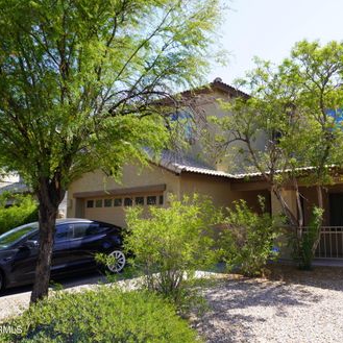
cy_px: 172
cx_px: 225
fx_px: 348
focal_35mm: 31
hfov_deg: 51.7
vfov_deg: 52.5
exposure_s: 1/100
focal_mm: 16
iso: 100
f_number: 7.1
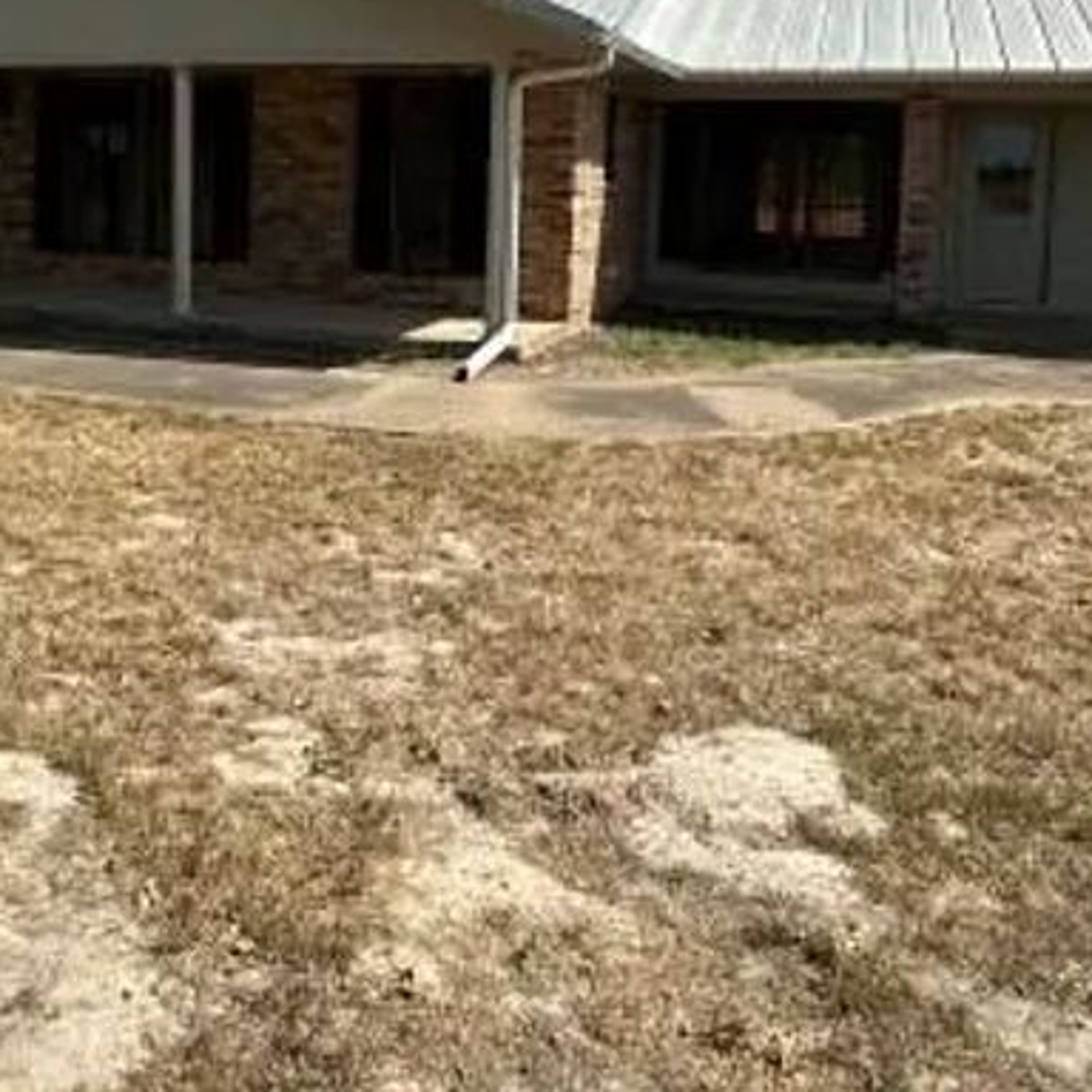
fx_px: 1178
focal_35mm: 33
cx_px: 398
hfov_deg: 49.2
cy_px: 230
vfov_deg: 47.3
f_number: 2.2
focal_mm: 2.22
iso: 40
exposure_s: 1/2020
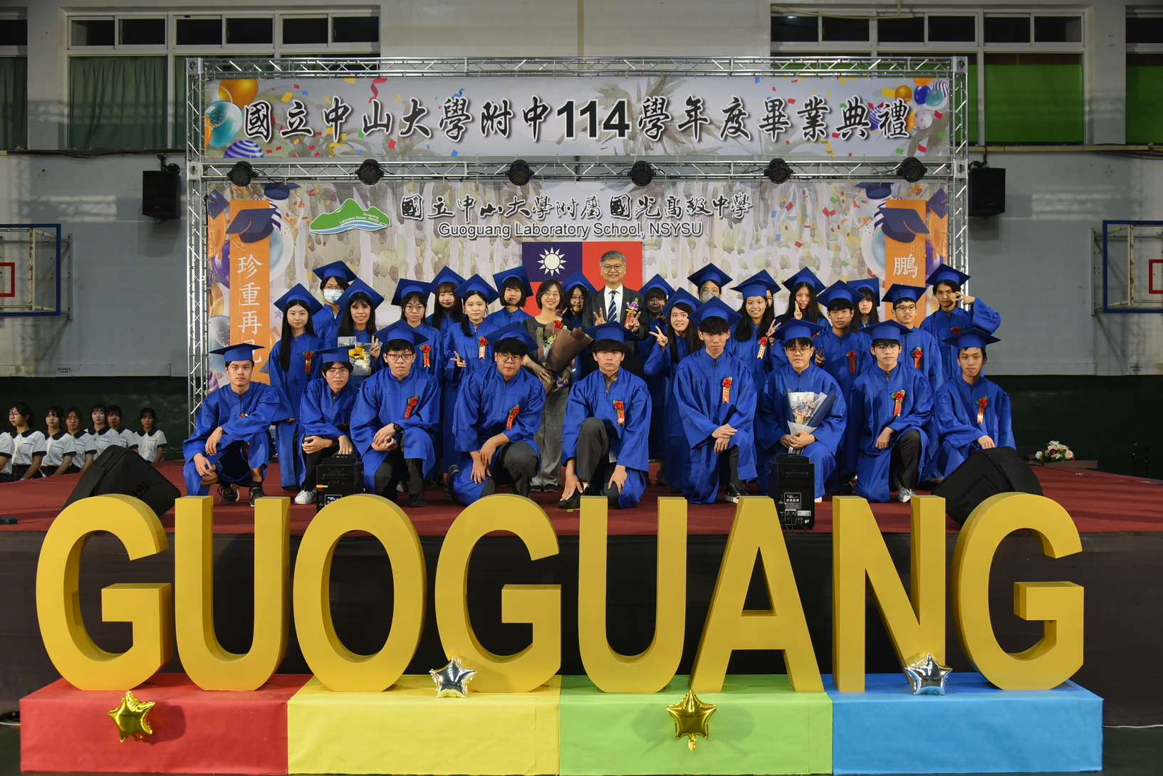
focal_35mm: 30
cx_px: 582
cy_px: 388
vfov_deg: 43.6
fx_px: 969
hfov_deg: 61.9
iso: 1600
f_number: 5.6
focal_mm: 30
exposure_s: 1/100
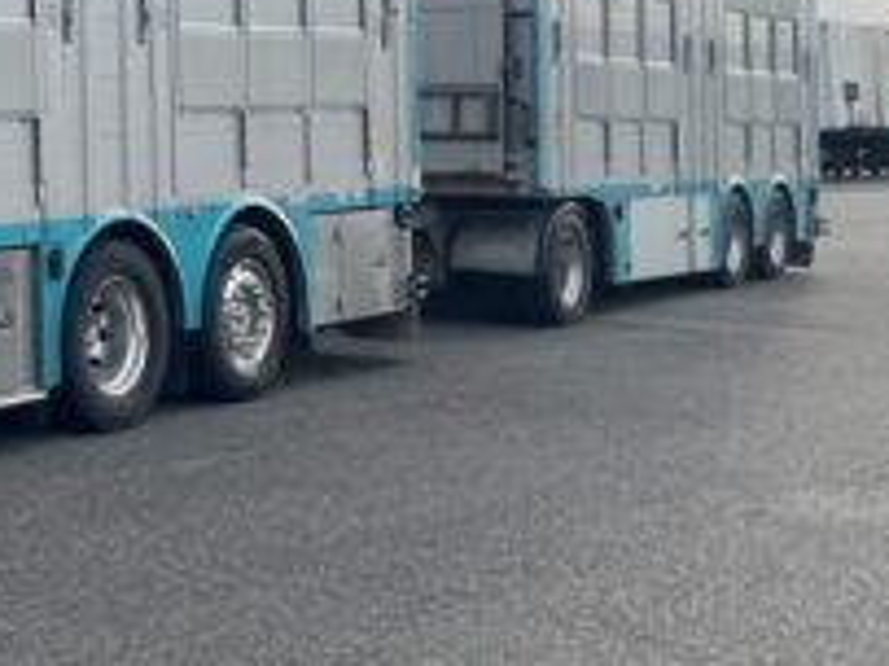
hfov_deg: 22.7
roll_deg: -0.2
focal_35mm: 77
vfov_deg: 18.8
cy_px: 79
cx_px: -254
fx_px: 1976
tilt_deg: +3.7
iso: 32
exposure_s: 1/2174
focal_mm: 4.2
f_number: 1.6
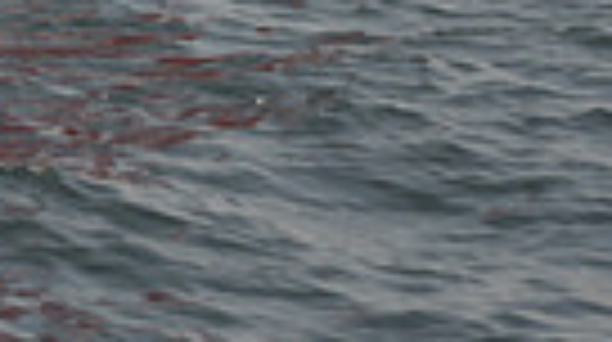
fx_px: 5800
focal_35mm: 358
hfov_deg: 6.0
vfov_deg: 3.3
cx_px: -97
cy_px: -846
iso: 400
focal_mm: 80
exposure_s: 1/800
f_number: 8
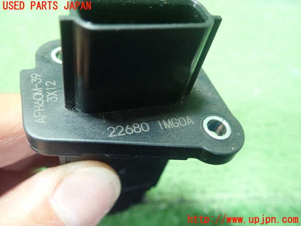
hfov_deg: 60.0
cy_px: 113
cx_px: 150
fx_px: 261
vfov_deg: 46.8
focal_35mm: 30
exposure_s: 1/50
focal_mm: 5.5
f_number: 2.3
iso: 800
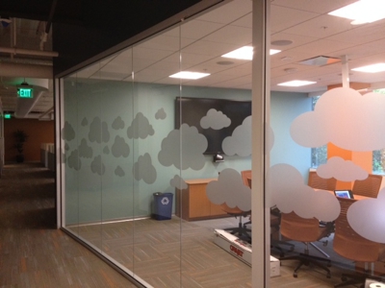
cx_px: 192
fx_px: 389
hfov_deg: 52.6
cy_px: 144
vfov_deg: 40.7
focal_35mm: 35
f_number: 2.4
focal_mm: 4.28
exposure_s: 1/20
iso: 250
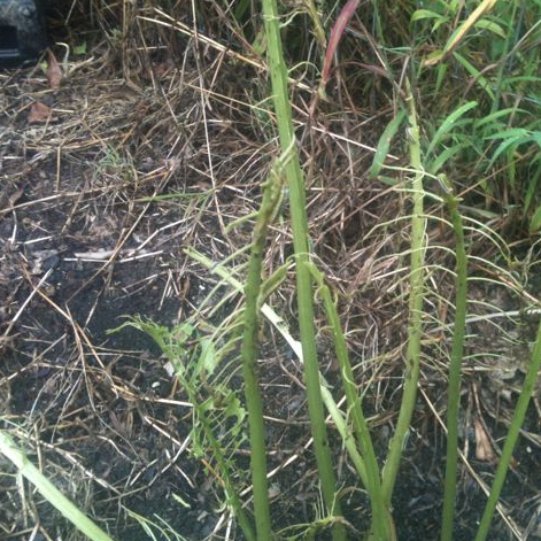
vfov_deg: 40.0
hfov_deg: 39.8
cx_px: 337
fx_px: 743
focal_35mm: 42
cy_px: 271
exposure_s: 1/137
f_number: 2.8
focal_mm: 3.85
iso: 64
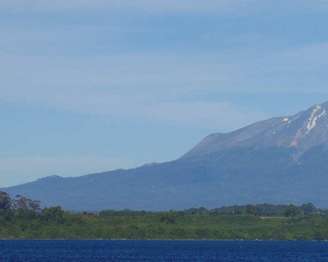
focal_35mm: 228
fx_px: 2213
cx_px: 341
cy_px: 101
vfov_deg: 6.8
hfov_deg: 8.4
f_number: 14.4
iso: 80
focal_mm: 17.5
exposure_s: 1/125
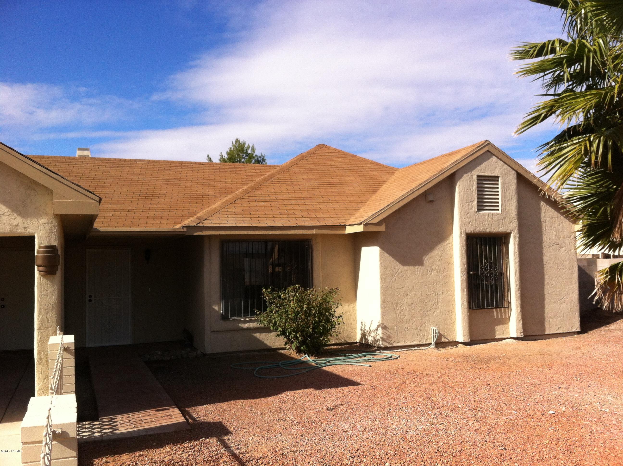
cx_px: 312
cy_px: 233
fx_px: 629
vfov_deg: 40.6
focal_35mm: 35
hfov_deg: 52.7
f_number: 2.8
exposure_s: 1/1588
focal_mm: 3.85
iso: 80
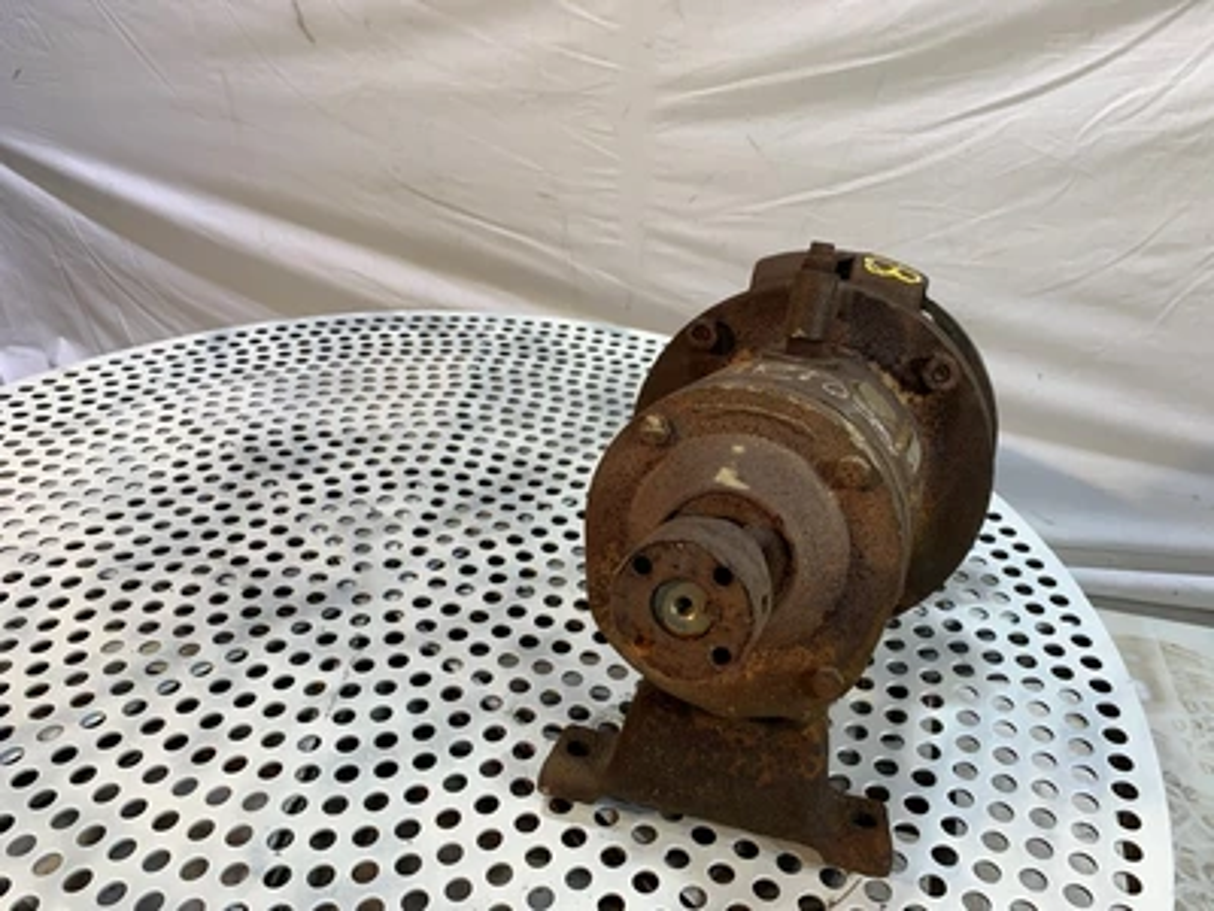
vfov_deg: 53.1
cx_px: 607
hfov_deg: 67.3
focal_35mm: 26
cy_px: 456
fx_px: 912
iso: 40
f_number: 1.8
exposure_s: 1/120
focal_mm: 4.25
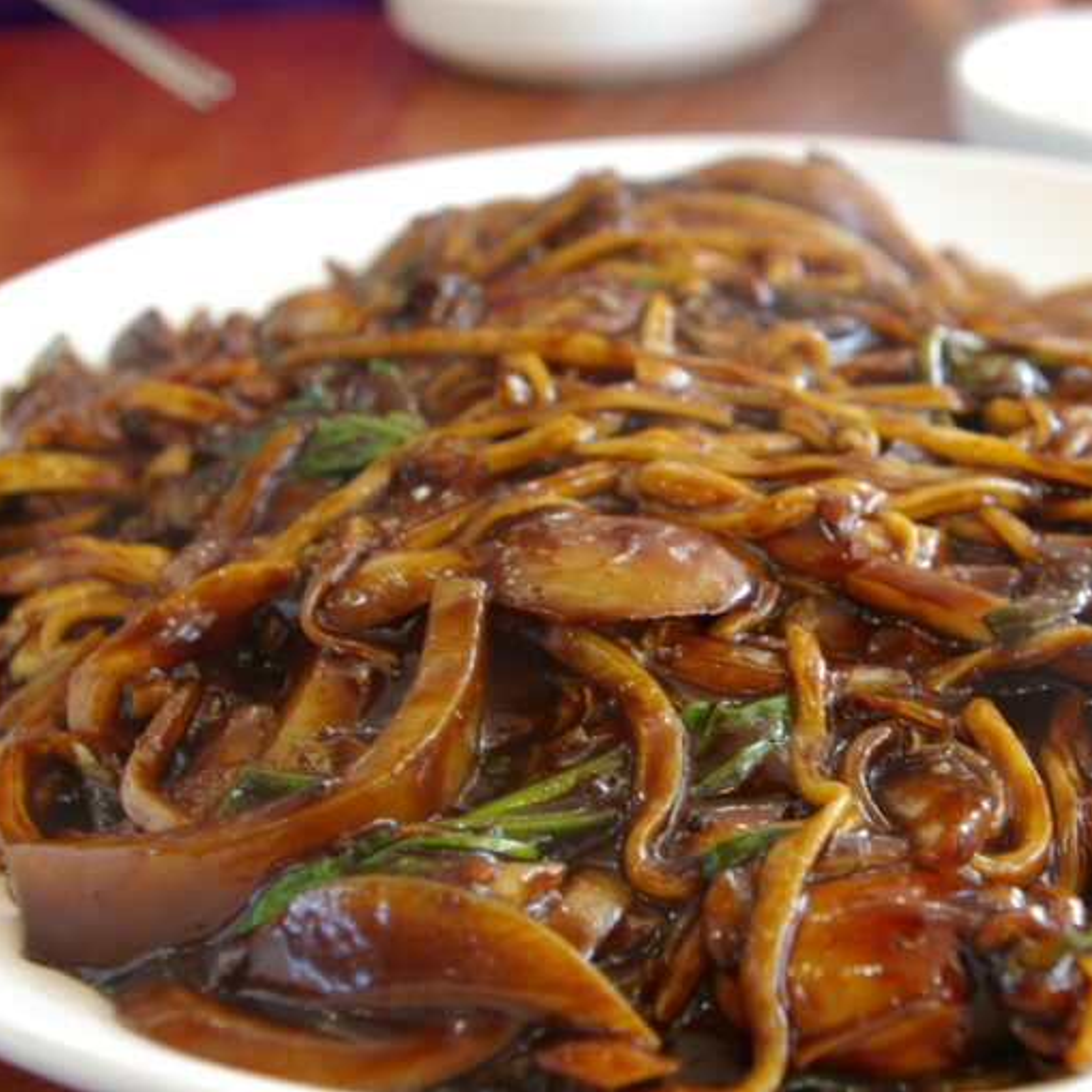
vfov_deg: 34.0
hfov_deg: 33.8
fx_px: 1785
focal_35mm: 50
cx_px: 699
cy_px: 546
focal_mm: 26
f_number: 5.6
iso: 200
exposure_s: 1/10
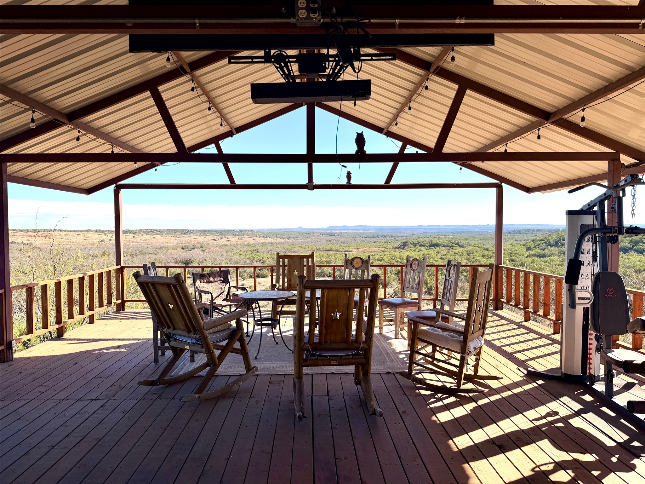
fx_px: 447
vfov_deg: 56.8
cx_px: 322
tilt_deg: -1.6
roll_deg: +0.4
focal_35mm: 24
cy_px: 242
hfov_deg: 71.6
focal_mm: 6.76
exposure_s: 1/3279
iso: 80
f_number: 1.78
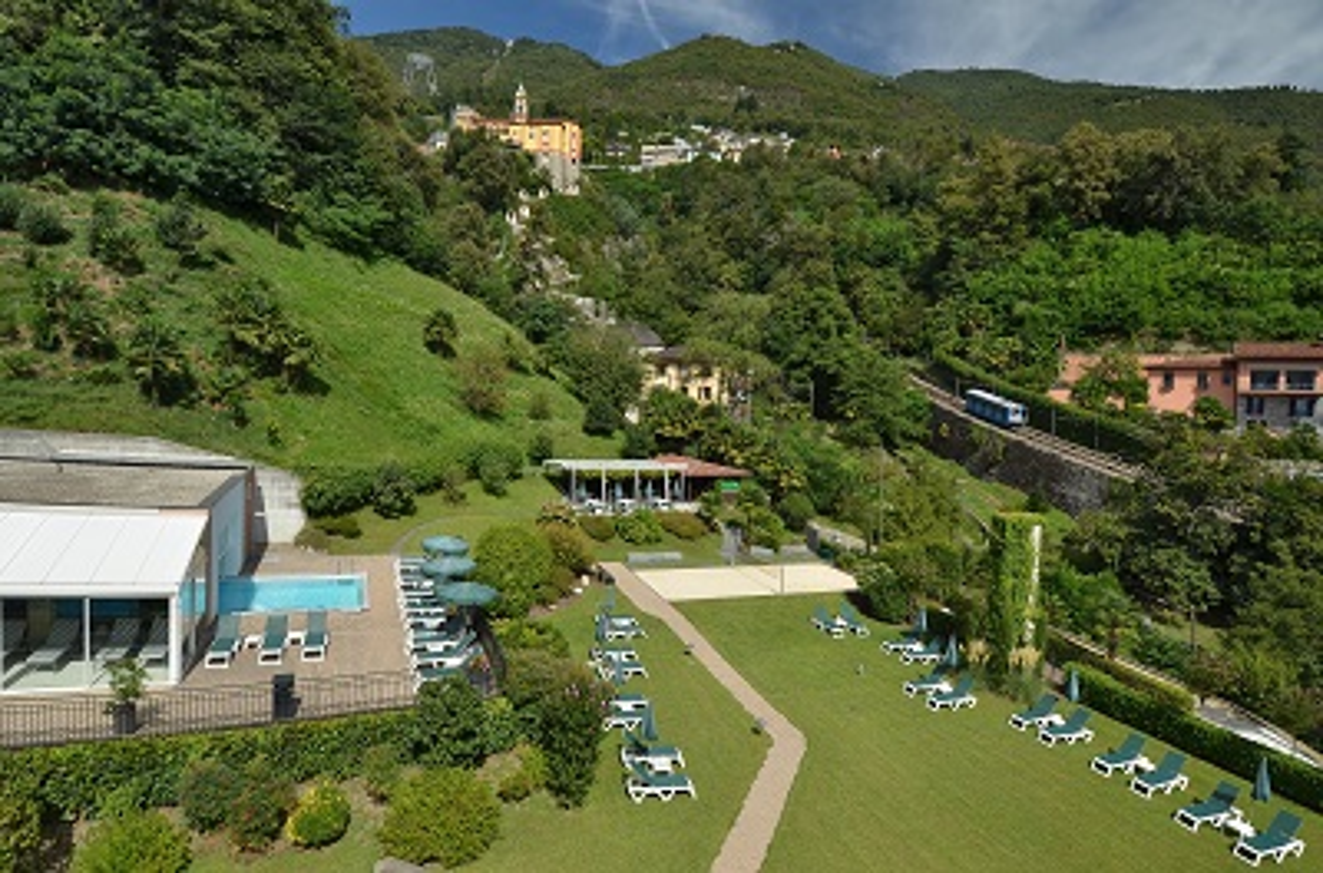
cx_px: 662
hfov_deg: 90.2
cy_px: 436
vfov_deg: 67.0
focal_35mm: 18
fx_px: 659
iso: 200
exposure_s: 1/160
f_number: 11
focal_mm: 12
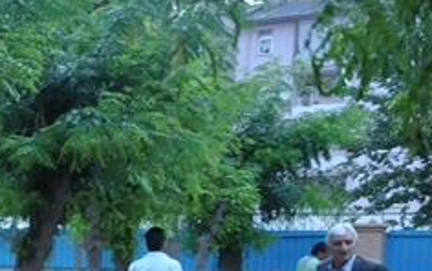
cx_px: -287
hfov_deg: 18.6
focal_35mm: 93
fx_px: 1096
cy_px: 393
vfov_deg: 13.4
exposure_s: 1/15
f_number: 4
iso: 800
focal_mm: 18
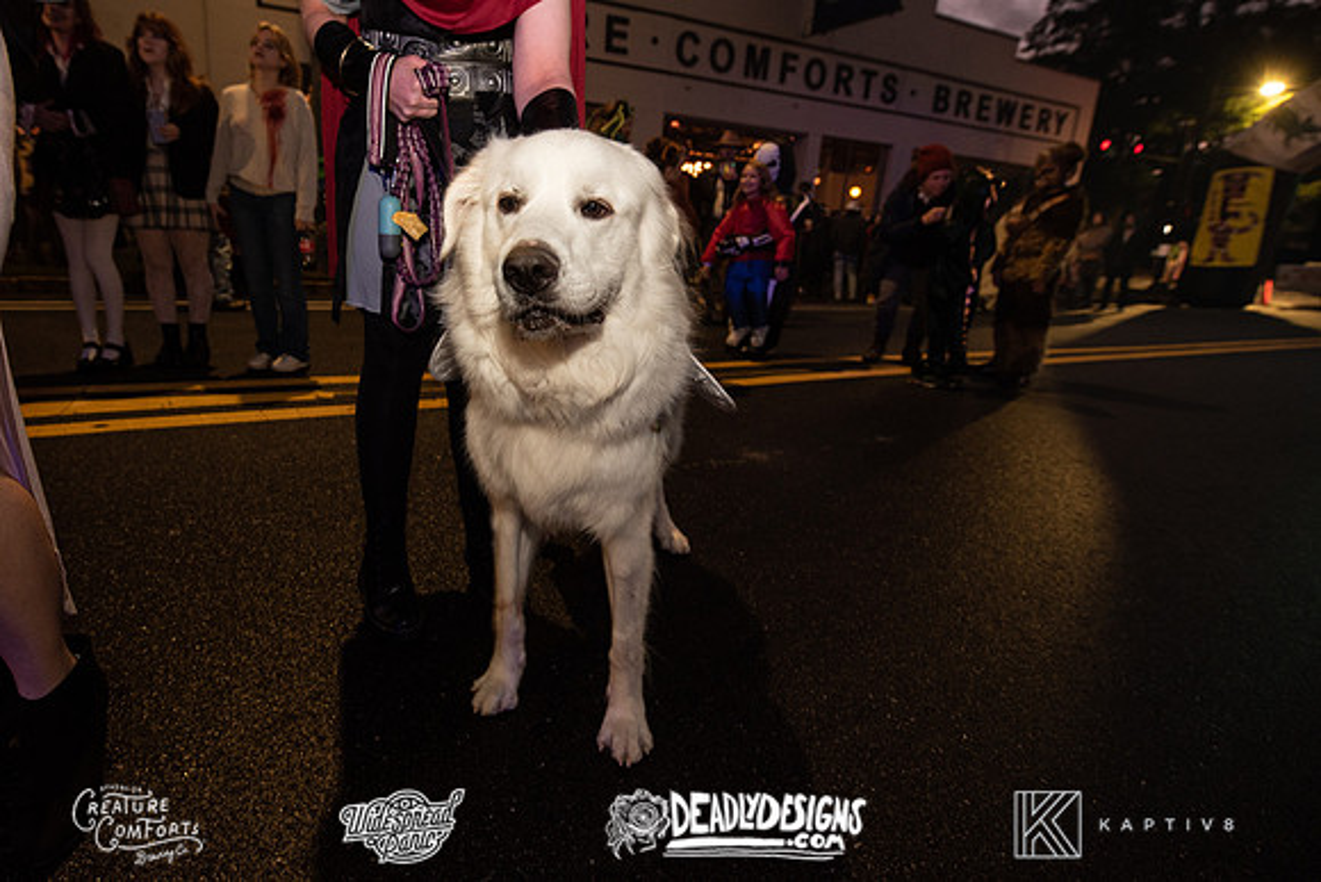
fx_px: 611
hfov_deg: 93.4
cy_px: 385
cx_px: 536
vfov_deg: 71.3
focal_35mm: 17
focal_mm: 14
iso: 1000
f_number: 4
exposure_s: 1/50
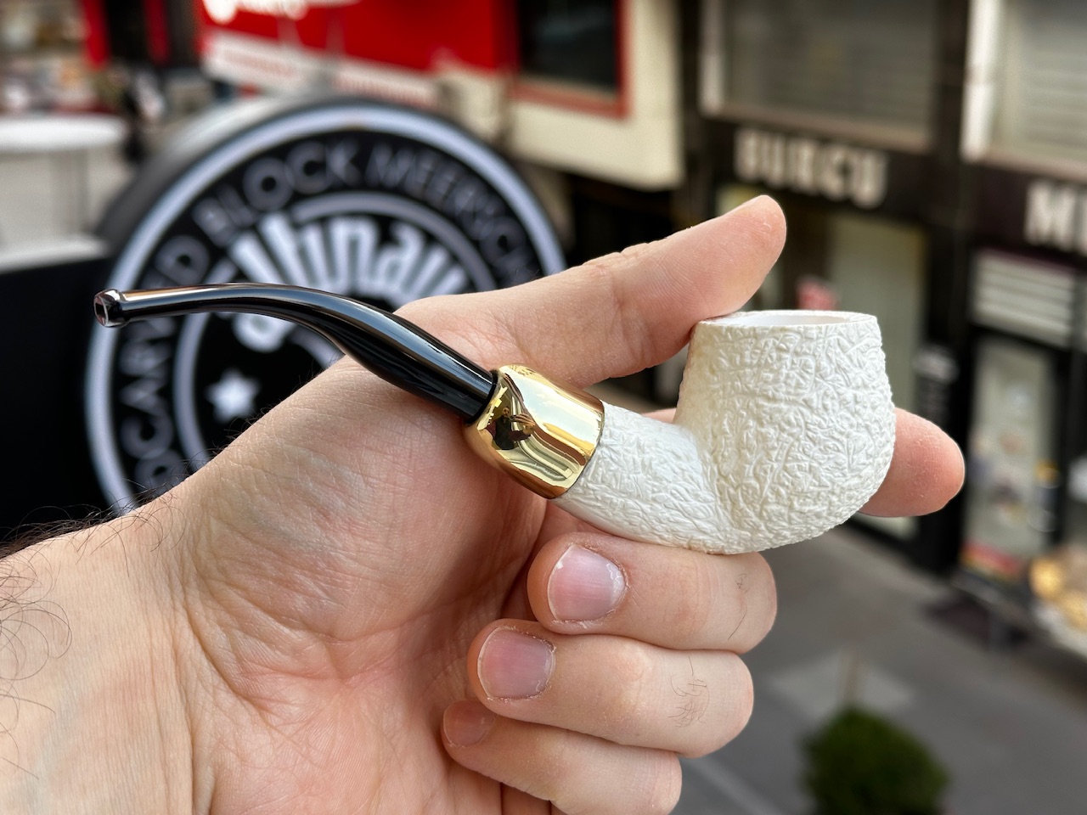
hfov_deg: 39.7
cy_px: 408
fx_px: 1507
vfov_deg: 30.3
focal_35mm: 48
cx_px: 544
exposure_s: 1/214
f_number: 1.78
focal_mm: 6.86
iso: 64
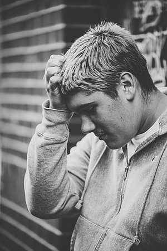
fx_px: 1392
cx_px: 84
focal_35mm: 200
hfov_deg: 6.9
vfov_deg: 10.3
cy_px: 126
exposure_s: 1/400
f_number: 2.8
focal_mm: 200
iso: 1600
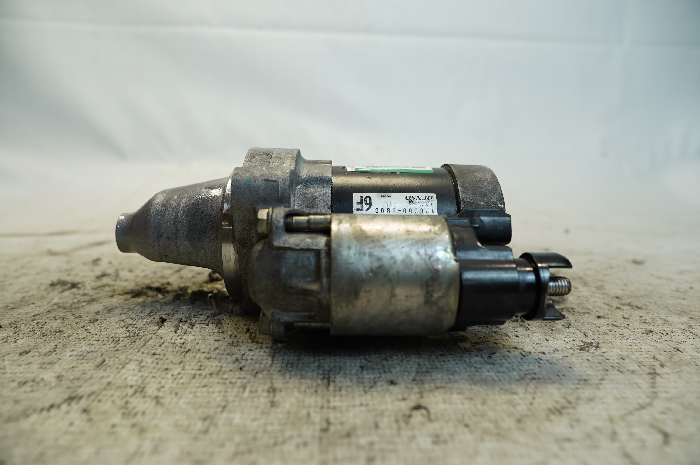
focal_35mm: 24
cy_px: 232
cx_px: 350
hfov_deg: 73.8
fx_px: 466
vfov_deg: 53.0
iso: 400
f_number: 4
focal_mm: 16
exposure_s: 1/160
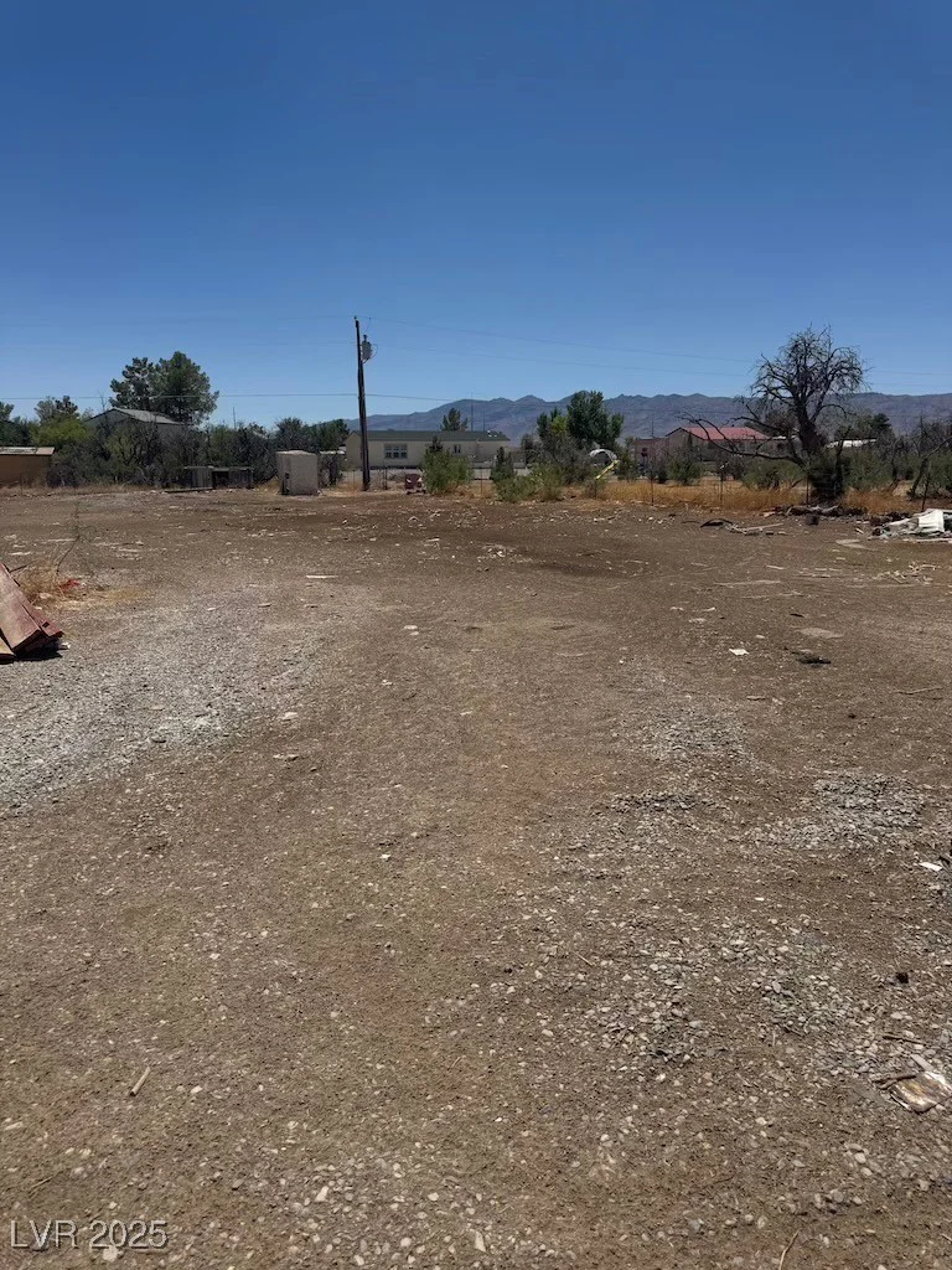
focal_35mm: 24
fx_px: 880
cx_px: 476
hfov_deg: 56.8
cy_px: 635
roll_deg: +1.4
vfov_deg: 71.6
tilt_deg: -11.6
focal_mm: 6.76
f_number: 1.78
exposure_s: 1/9009
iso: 80
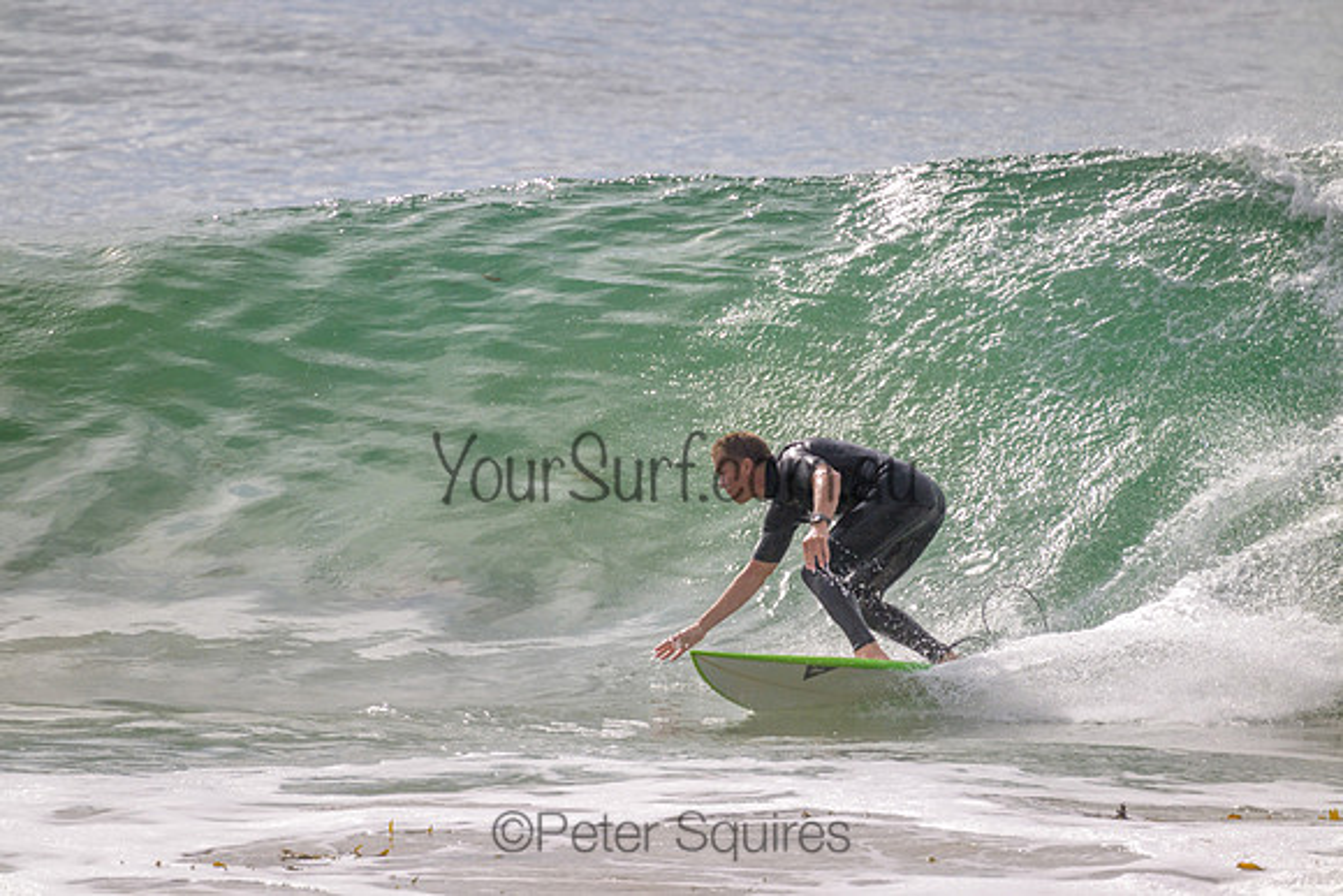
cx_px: 672
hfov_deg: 2.6
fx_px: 29850
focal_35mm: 800
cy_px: 448
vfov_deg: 1.7
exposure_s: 1/2000
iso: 400
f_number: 11
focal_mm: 800
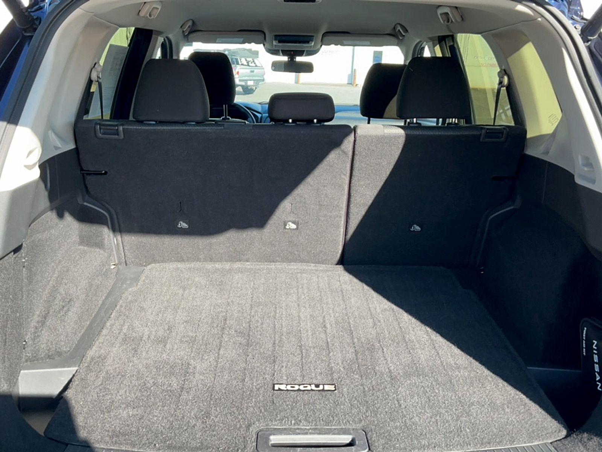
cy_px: 226
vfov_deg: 46.8
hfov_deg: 60.0
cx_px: 301
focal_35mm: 30
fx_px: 522
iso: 16
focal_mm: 3
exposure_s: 1/120
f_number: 1.8
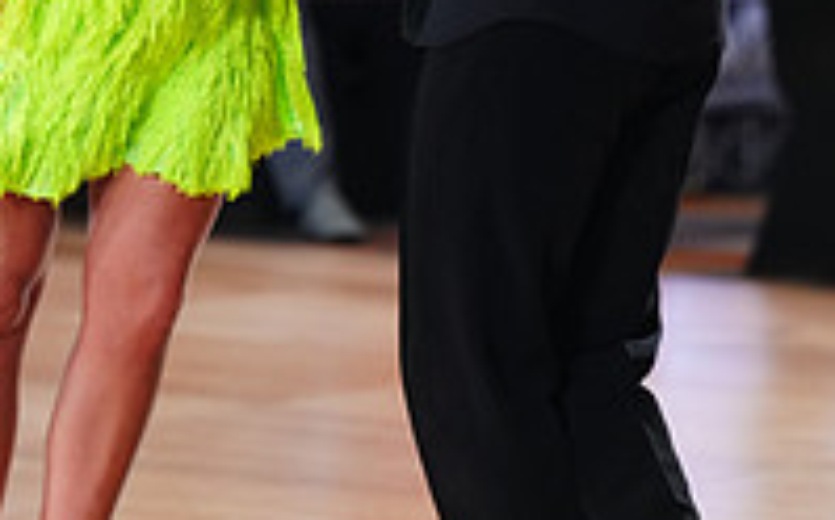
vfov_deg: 3.8
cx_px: 380
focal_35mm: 345
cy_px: -185
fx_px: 7844
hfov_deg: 6.1
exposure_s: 1/400
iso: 1600
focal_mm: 116
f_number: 2.8
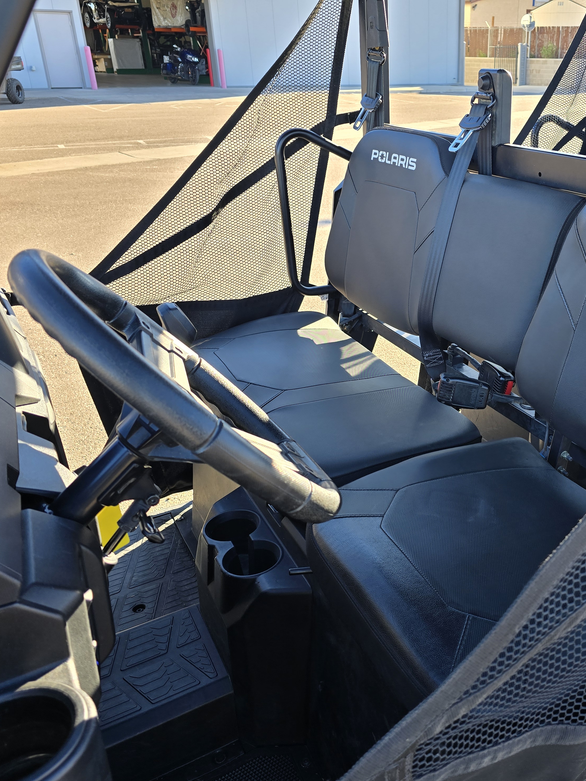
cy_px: 394
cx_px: 452
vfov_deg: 58.4
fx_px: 700
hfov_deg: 43.7
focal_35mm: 31
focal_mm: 6.3
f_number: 1.7
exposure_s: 1/180
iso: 25
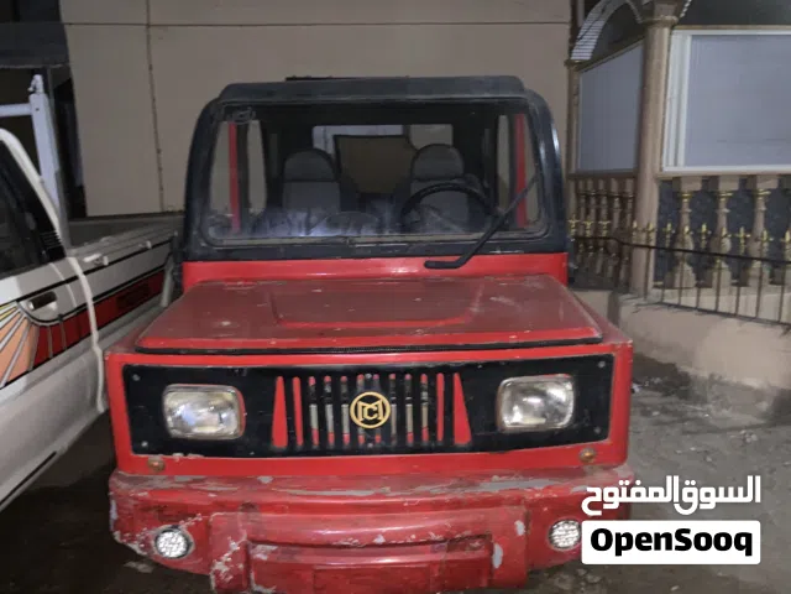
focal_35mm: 26
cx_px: 396
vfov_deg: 53.1
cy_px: 297
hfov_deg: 67.3
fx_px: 594
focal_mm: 4.25
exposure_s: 1/4
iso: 400
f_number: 1.8
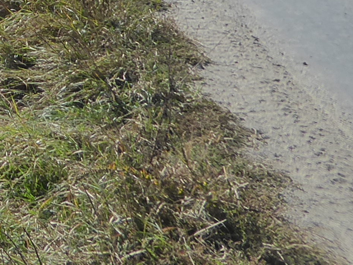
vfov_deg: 12.9
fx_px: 1091
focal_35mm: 107
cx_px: -318
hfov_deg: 15.3
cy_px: -169
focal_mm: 4.3
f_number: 4.5
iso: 160
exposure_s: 1/800
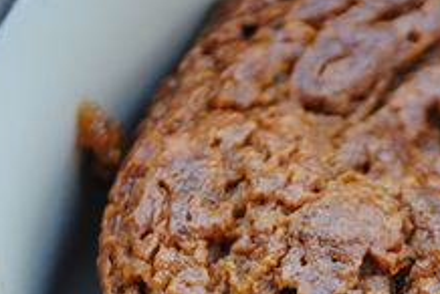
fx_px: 2836
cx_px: 541
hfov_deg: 8.8
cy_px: 401
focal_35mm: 232
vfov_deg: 5.9
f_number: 5.3
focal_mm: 45
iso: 200
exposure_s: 1/100
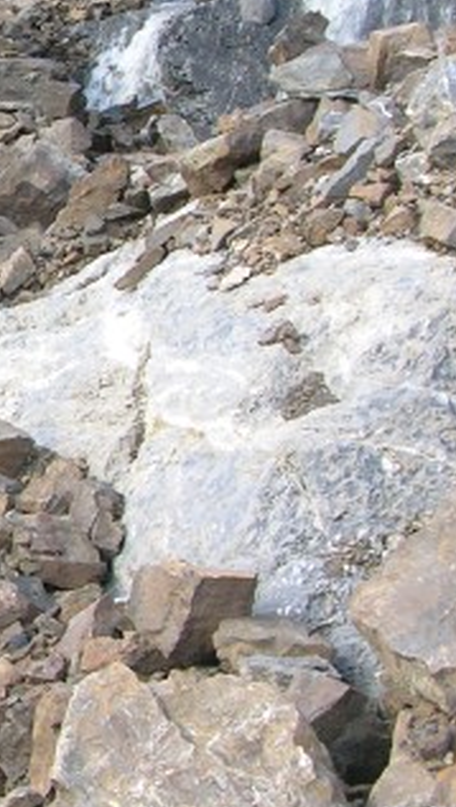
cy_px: 277
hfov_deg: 9.3
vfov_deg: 17.4
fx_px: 2636
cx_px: -459
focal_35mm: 123
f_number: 4
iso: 50
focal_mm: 8.9
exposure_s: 1/63.4
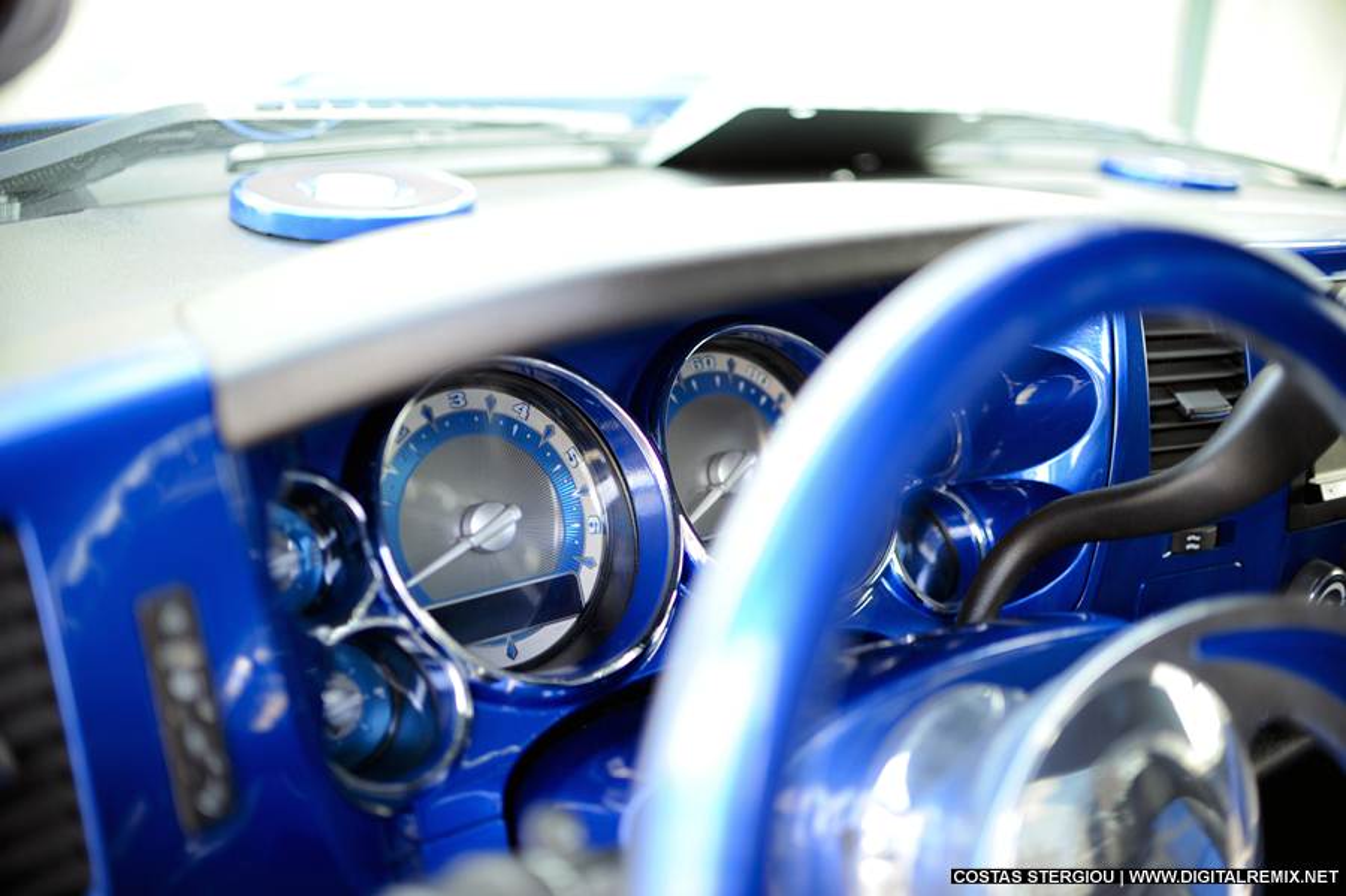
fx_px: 1308
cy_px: 448
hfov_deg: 54.5
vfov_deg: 37.8
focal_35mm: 35
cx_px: 673
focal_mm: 35
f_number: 1.8
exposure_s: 1/100
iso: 640
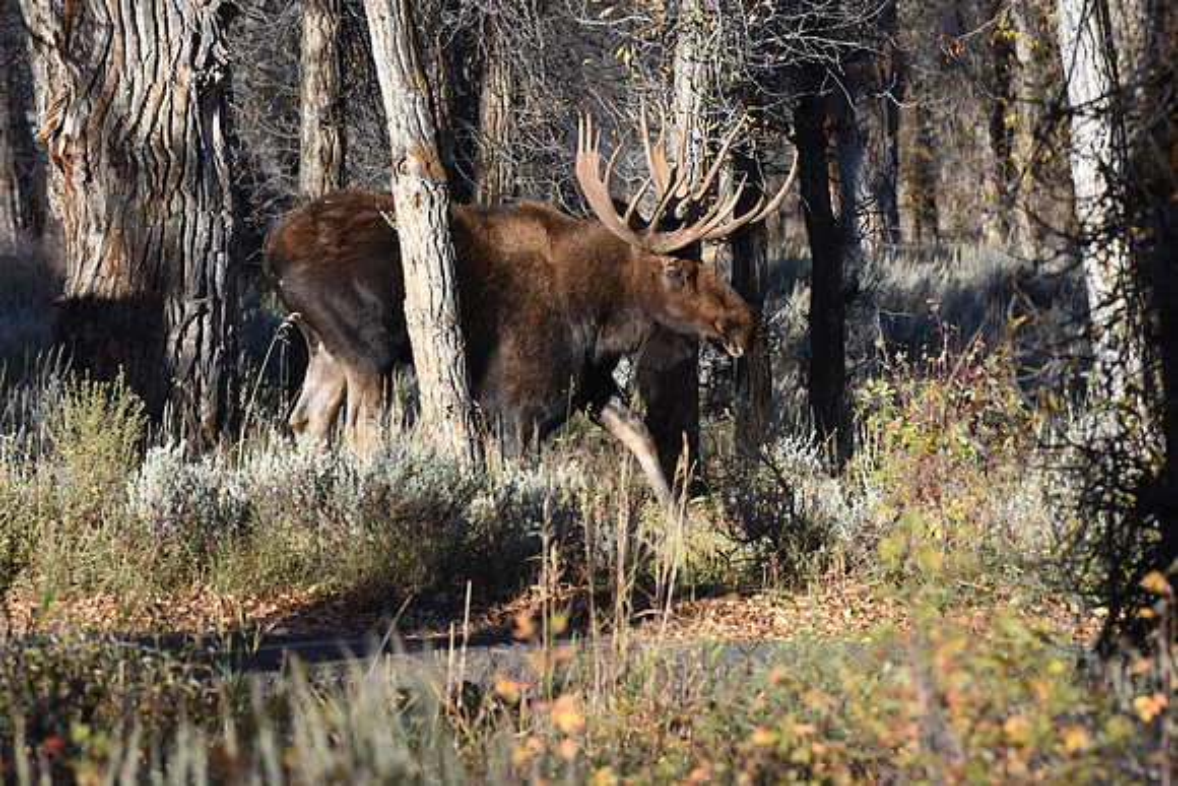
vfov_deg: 4.6
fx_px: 9819
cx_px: 589
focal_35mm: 300
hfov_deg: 6.9
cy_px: 393
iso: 800
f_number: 11
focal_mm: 300
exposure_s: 1/500
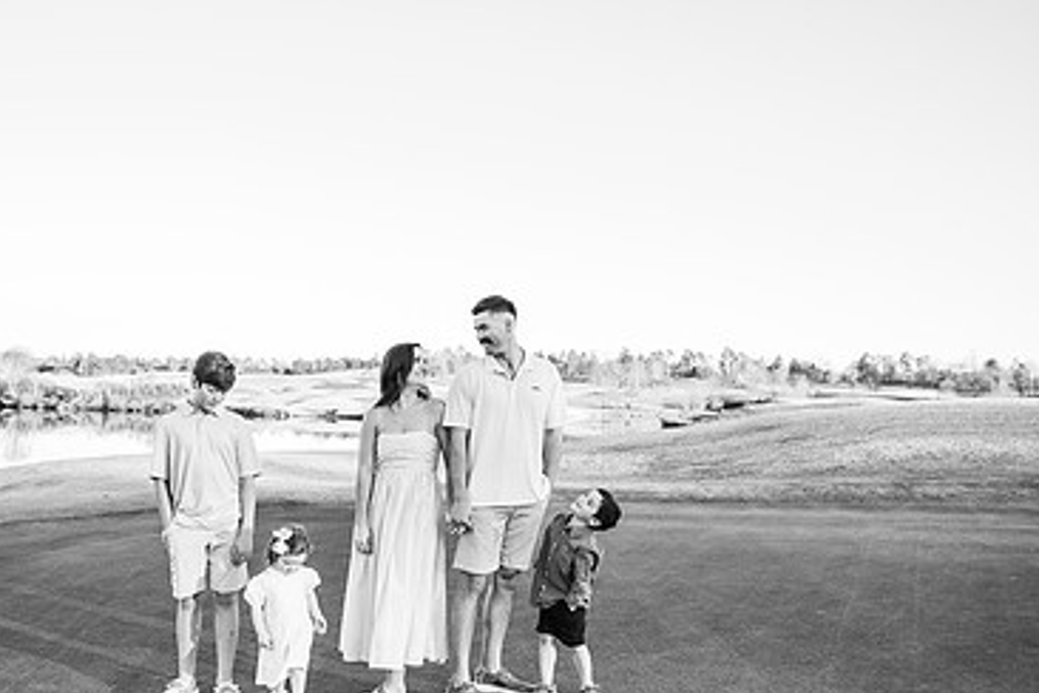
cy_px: 376
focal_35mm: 38
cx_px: 423
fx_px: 1097
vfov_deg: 35.0
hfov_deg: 50.4
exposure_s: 1/500
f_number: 2.5
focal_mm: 24
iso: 160
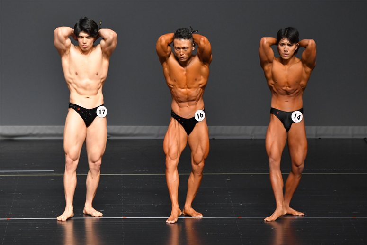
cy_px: 122
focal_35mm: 315
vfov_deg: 4.4
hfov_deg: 6.5
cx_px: 184
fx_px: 3210
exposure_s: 1/400
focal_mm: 210
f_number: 5.6
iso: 3600
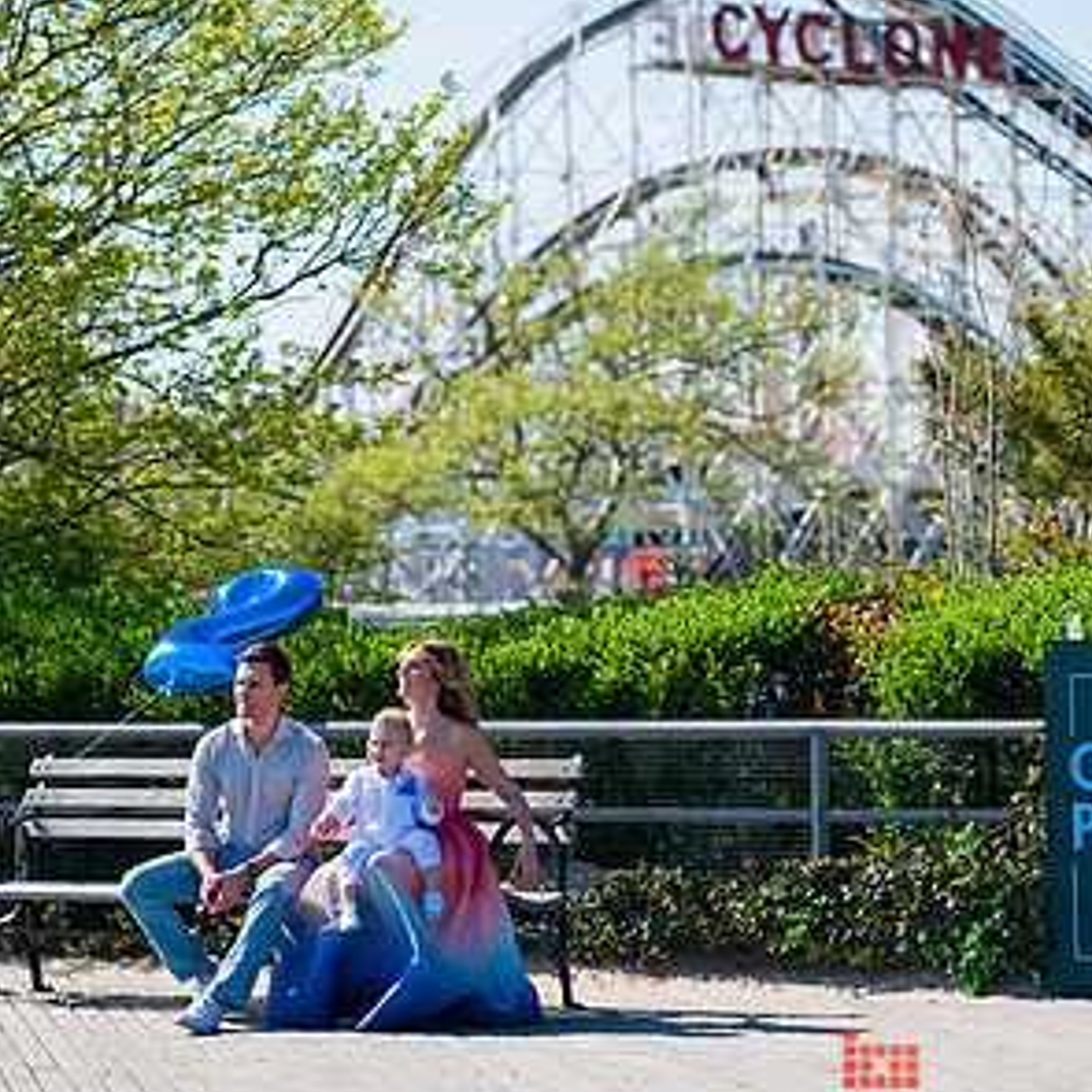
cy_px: 385
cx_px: 550
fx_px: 4711
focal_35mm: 132
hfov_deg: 13.2
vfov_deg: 13.2
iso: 200
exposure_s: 1/2500
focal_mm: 102
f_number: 3.2
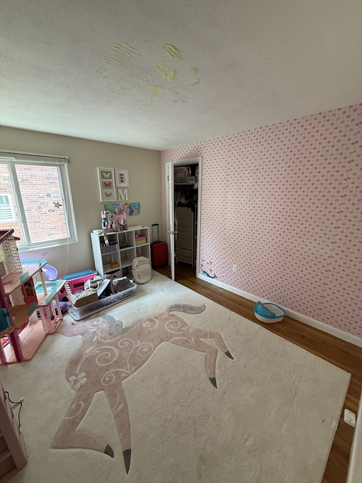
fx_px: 195
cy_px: 242
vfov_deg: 102.1
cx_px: 181
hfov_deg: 85.7
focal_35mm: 14
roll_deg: +0.3
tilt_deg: -14.0
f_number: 2.2
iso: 250
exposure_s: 1/60
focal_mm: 2.22
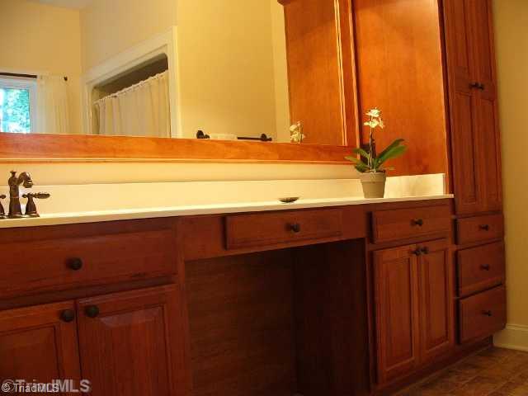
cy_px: 198
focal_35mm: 36
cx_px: 264
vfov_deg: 39.7
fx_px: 549
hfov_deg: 51.4
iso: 100
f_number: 2.8
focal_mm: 6
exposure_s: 1/5
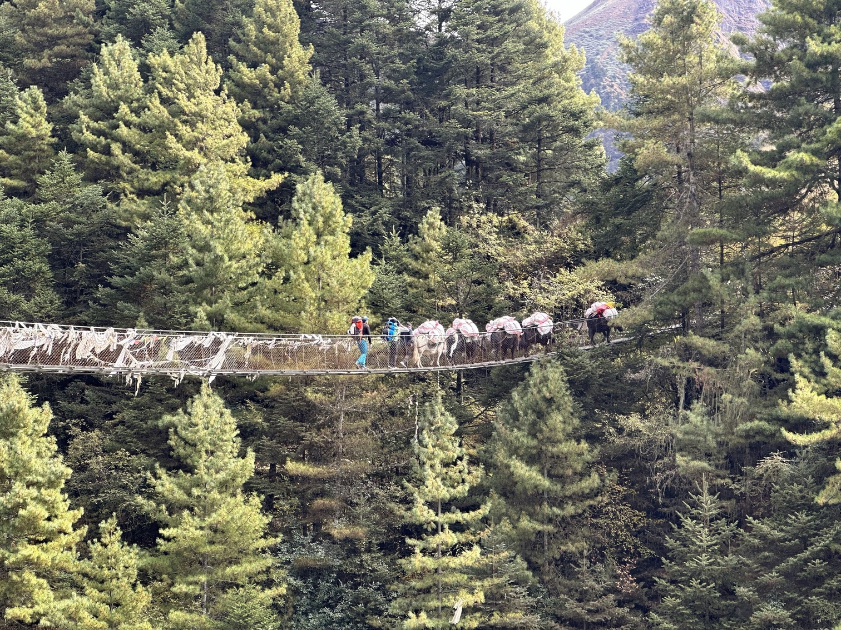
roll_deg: +0.3
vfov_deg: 19.1
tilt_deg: +6.0
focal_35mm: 77
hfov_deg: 25.3
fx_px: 1871
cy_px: 315
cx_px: 420
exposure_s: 1/99
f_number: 2.8
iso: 32
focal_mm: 9
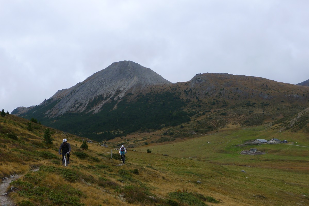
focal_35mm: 50
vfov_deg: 27.0
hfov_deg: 39.6
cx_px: 154
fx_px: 429
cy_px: 103
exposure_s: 1/400
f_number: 3.2
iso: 80
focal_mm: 10.7
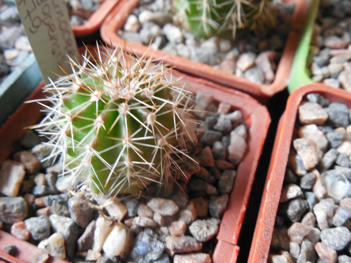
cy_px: 132
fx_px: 314
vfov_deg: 45.4
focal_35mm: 31
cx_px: 176
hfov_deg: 58.4
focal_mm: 5.6
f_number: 3.6
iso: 400
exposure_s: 1/25
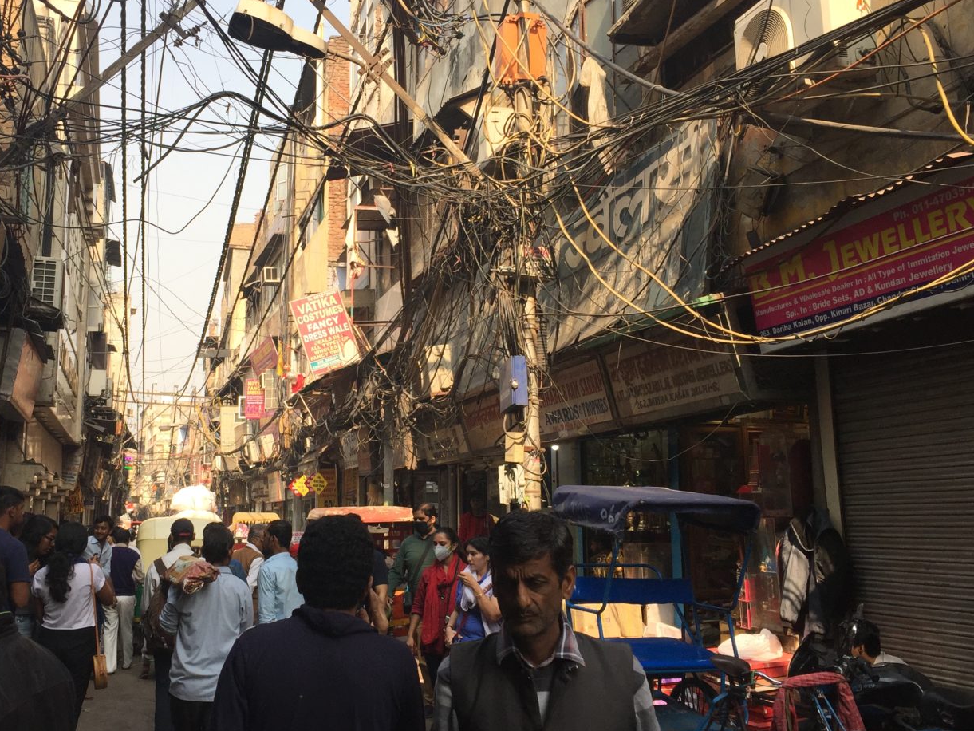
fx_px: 1069
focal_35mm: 38
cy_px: 349
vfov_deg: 37.7
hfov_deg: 48.6
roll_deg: -0.9
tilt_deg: +10.5
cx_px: 374
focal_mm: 4.15
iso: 32
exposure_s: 1/694
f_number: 2.2
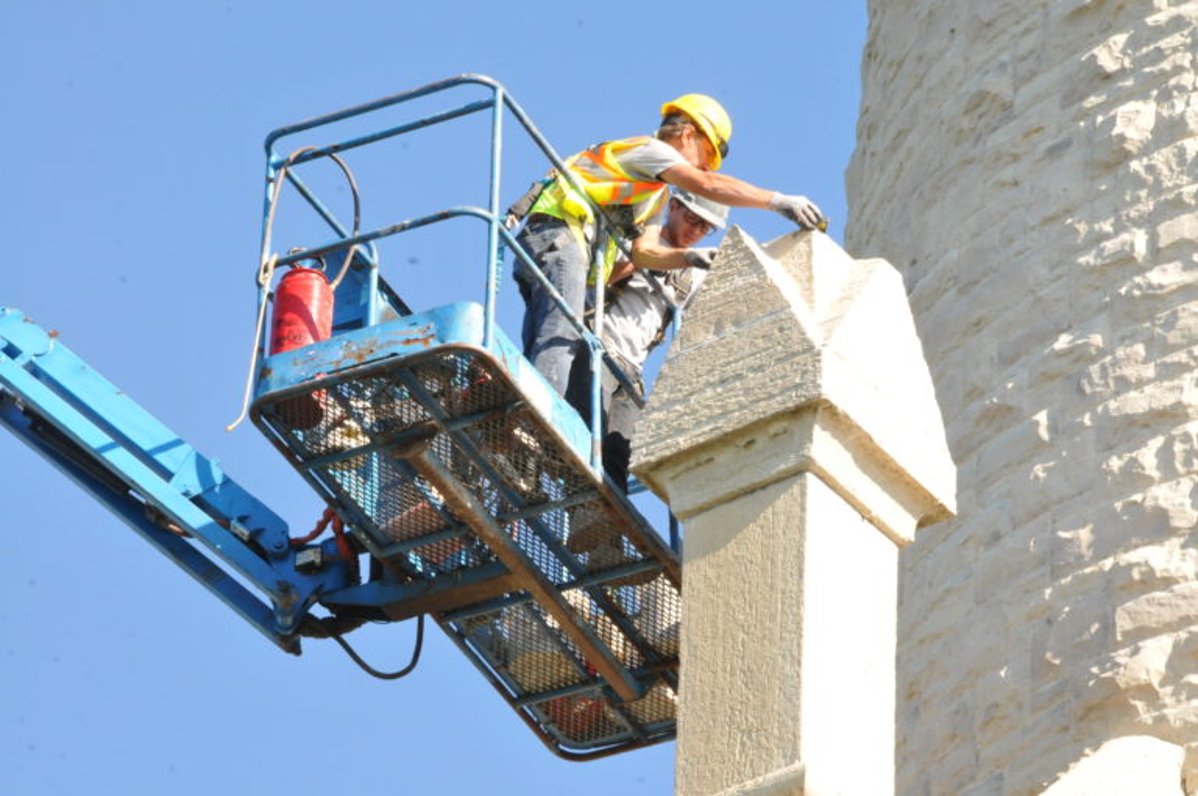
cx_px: 599
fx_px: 9971
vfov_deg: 4.6
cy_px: 398
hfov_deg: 6.9
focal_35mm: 300
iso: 1000
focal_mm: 200
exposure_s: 1/125
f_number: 22
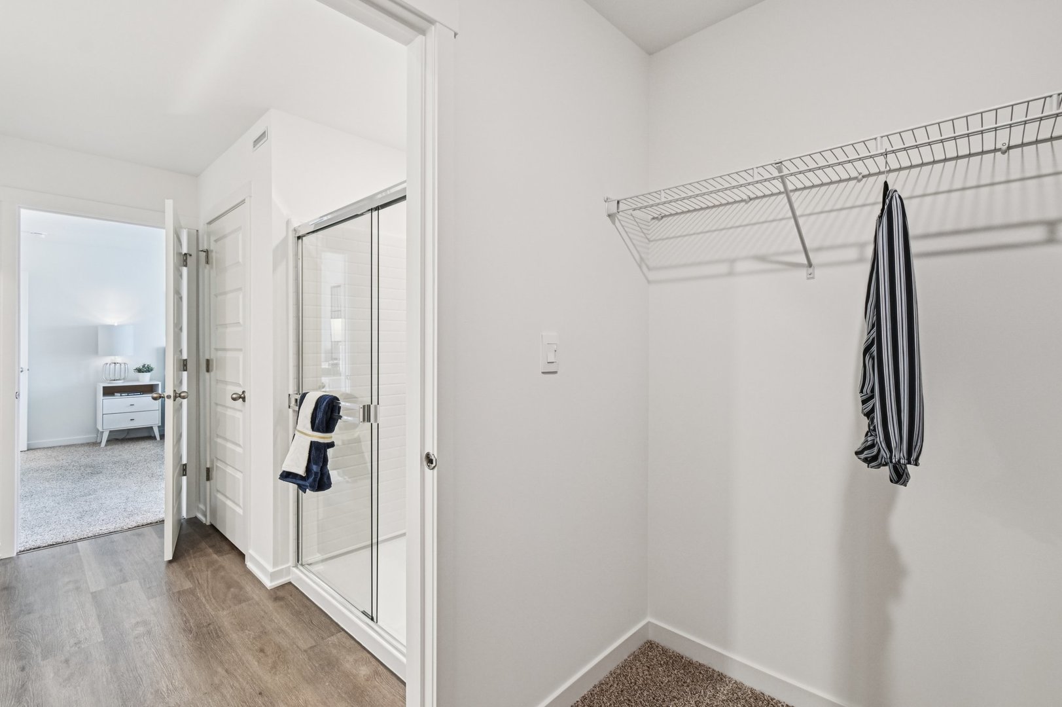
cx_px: 531
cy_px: 354
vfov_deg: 77.3
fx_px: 442
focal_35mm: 15
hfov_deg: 100.4
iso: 280
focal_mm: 10
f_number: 8
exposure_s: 1/15
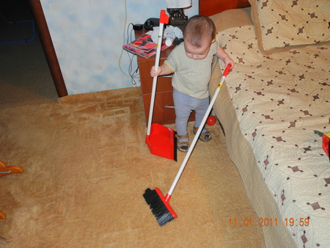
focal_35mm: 35
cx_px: 165
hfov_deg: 52.6
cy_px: 124
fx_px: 334
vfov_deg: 40.7
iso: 200
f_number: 3.2
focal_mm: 7.4
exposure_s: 1/30
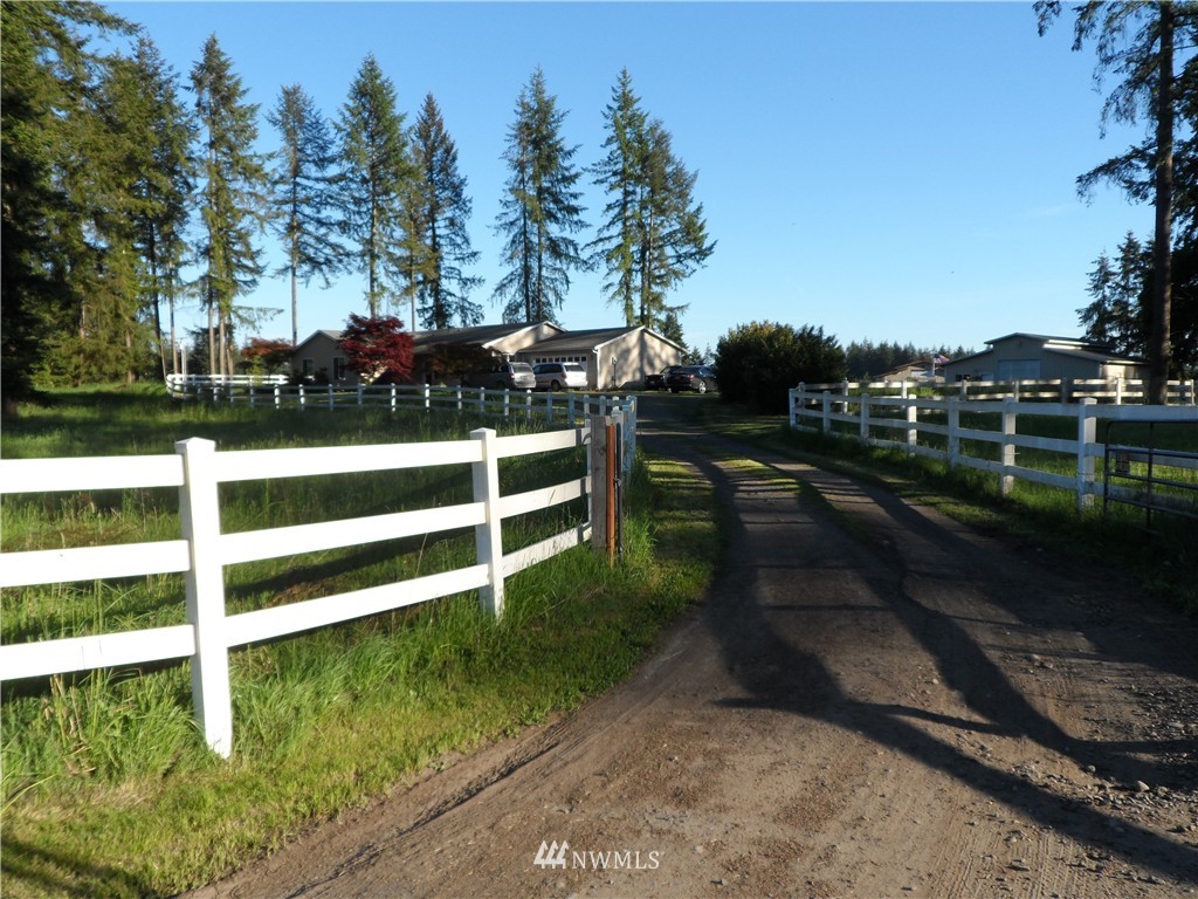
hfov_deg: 63.4
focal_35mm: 28
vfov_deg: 49.7
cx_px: 599
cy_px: 450
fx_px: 969
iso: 80
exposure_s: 1/500
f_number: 3.1
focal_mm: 4.9
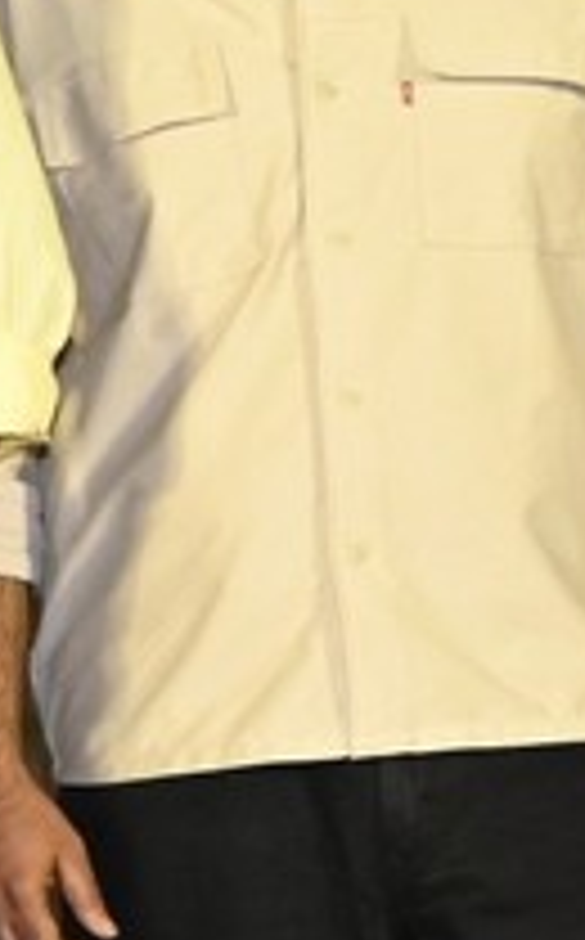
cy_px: 535
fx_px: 6143
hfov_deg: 5.1
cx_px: -1296
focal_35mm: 240
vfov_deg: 8.8
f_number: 5.6
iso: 3200
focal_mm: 32
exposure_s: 1/200
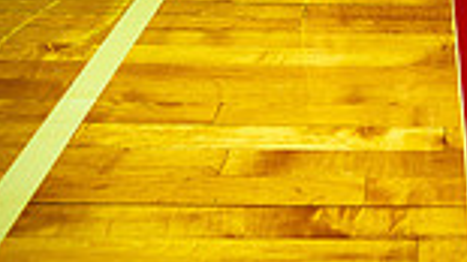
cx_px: 446
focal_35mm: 73
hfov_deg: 27.6
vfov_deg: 12.6
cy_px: -376
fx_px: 903
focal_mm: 24
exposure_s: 1/250
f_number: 5
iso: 200
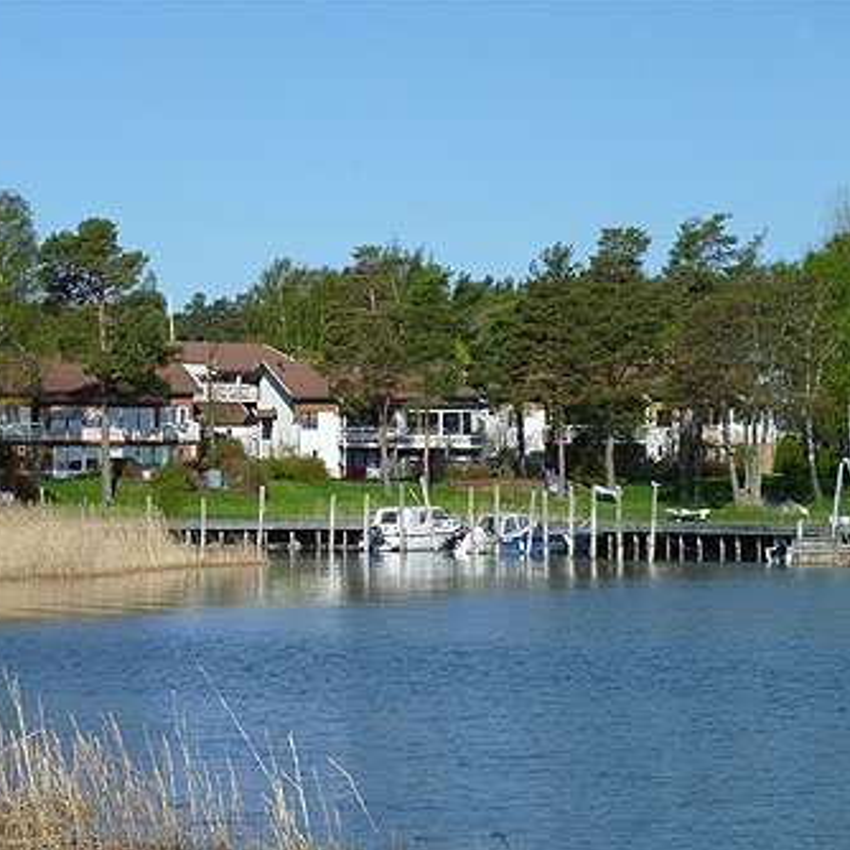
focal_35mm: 125
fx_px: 3473
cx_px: 369
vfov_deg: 14.0
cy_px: 428
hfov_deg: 14.0
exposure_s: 1/400
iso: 80
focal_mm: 18.8
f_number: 5.2
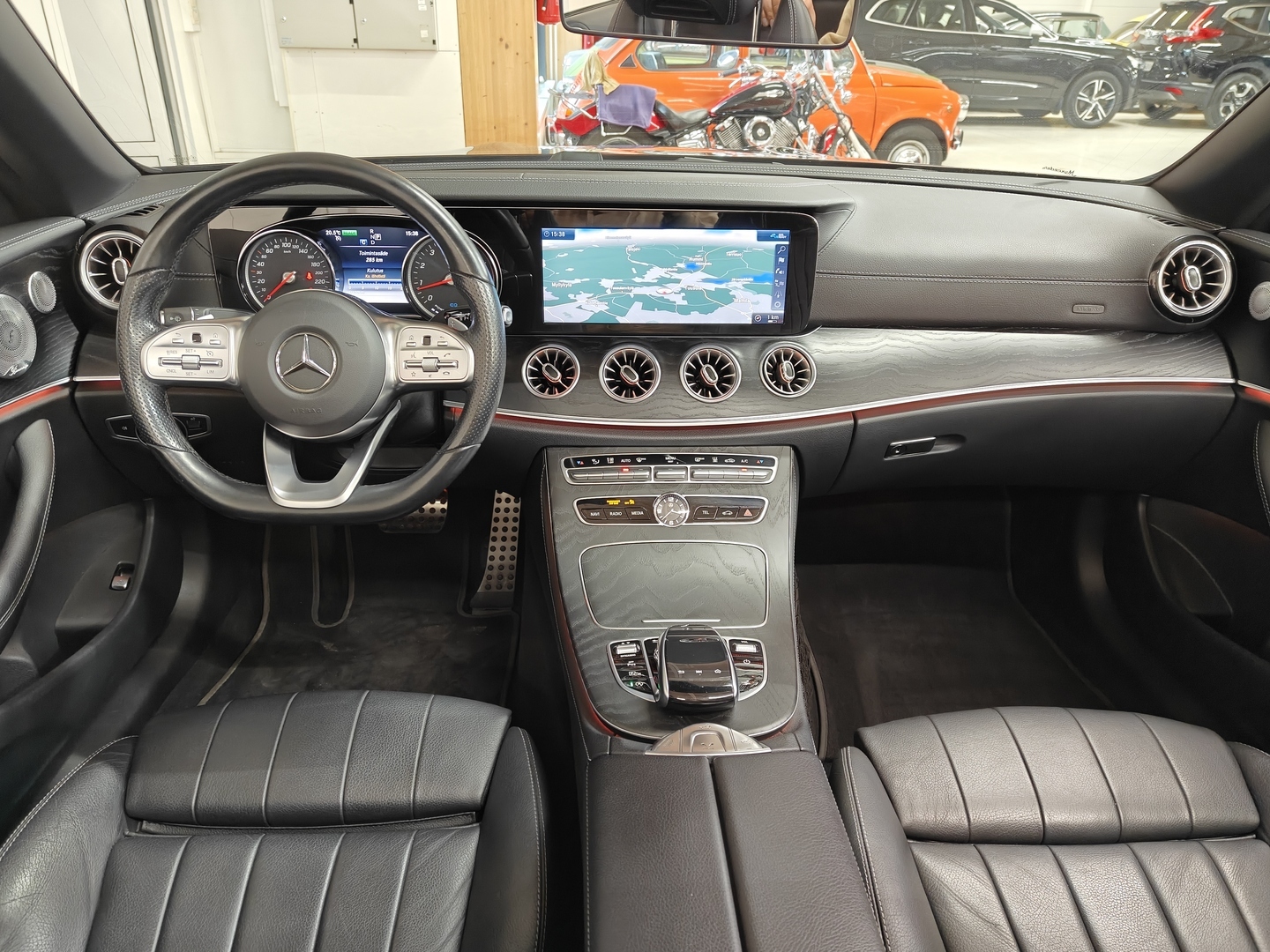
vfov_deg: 56.8
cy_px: 476
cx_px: 635
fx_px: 881
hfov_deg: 71.6
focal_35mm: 24
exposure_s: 1/50
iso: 160
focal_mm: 5.59
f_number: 1.8
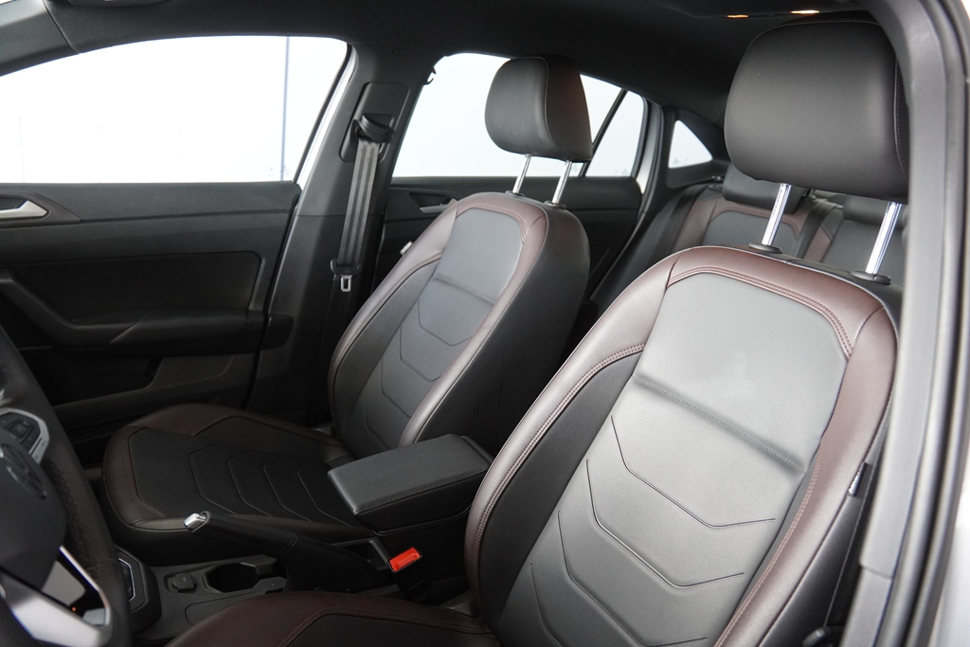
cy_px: 324
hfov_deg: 70.4
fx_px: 687
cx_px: 485
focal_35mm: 26
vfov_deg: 50.4
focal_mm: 17
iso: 1600
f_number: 3.2
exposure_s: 1/160
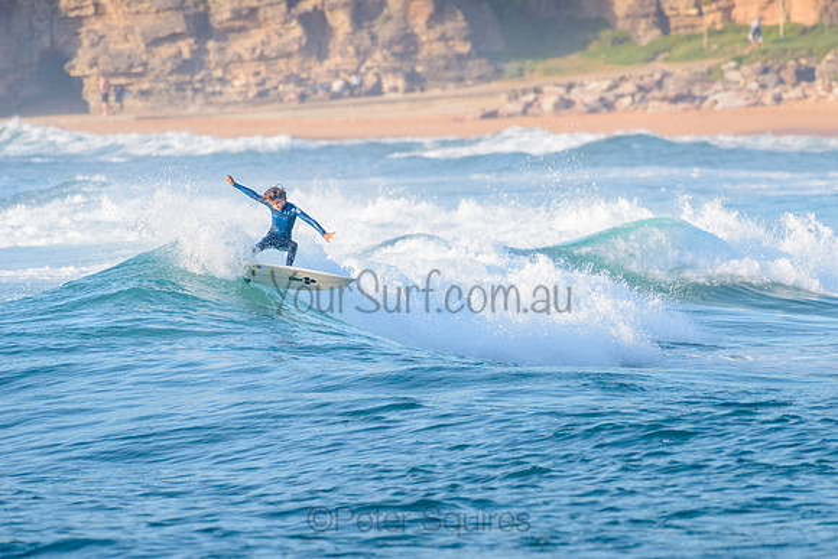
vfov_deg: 2.2
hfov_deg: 3.4
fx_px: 14255
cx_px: 510
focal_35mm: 612
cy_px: 326
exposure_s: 1/2000
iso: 900
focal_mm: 500
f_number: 5.6
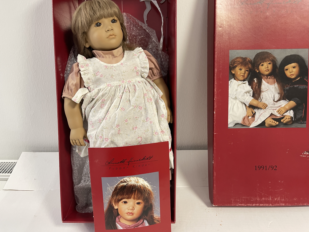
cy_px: 116
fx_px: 223
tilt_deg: -25.7
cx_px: 154
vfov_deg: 54.9
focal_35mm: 25
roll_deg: +0.4
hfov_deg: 69.4
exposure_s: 1/50
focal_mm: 5.1
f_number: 1.6
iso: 200
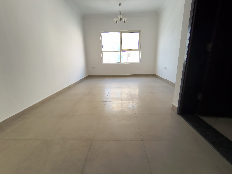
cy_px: 87
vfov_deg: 94.5
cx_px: 116
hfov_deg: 110.5
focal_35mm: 12
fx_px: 80
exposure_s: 1/50
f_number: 2.2
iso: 200
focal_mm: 2.13
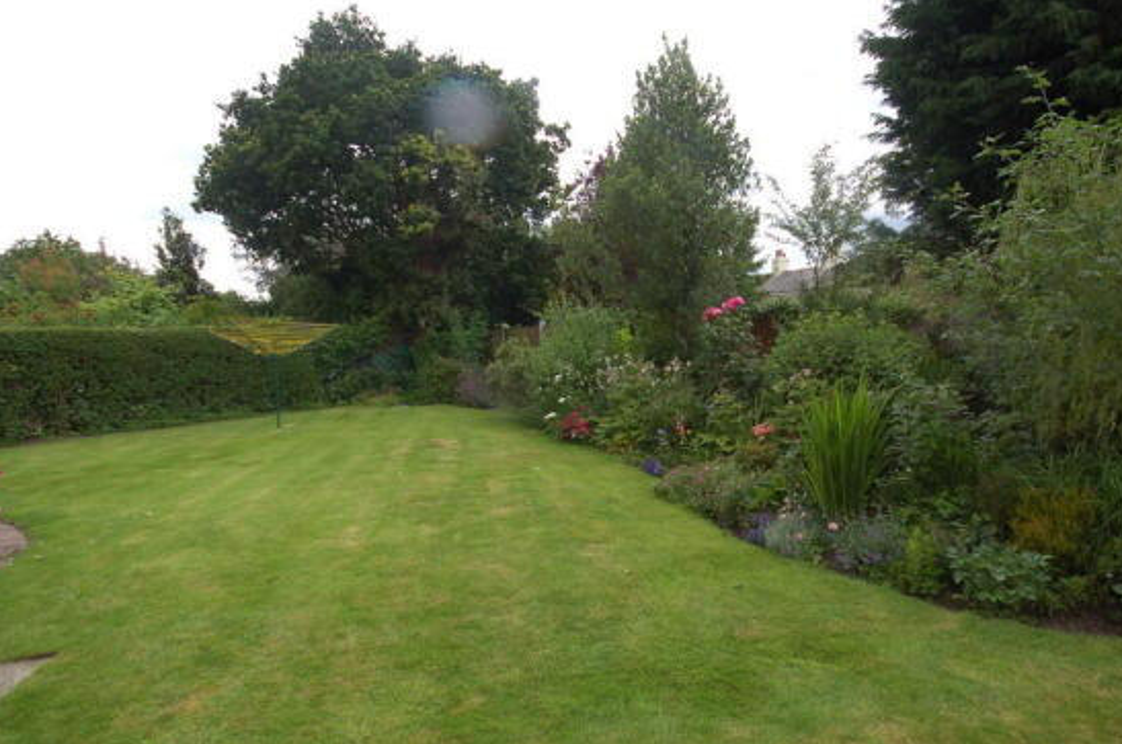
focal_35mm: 18
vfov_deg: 66.6
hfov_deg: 89.8
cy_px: 443
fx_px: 560
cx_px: 622
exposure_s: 1/250
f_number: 8
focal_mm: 10
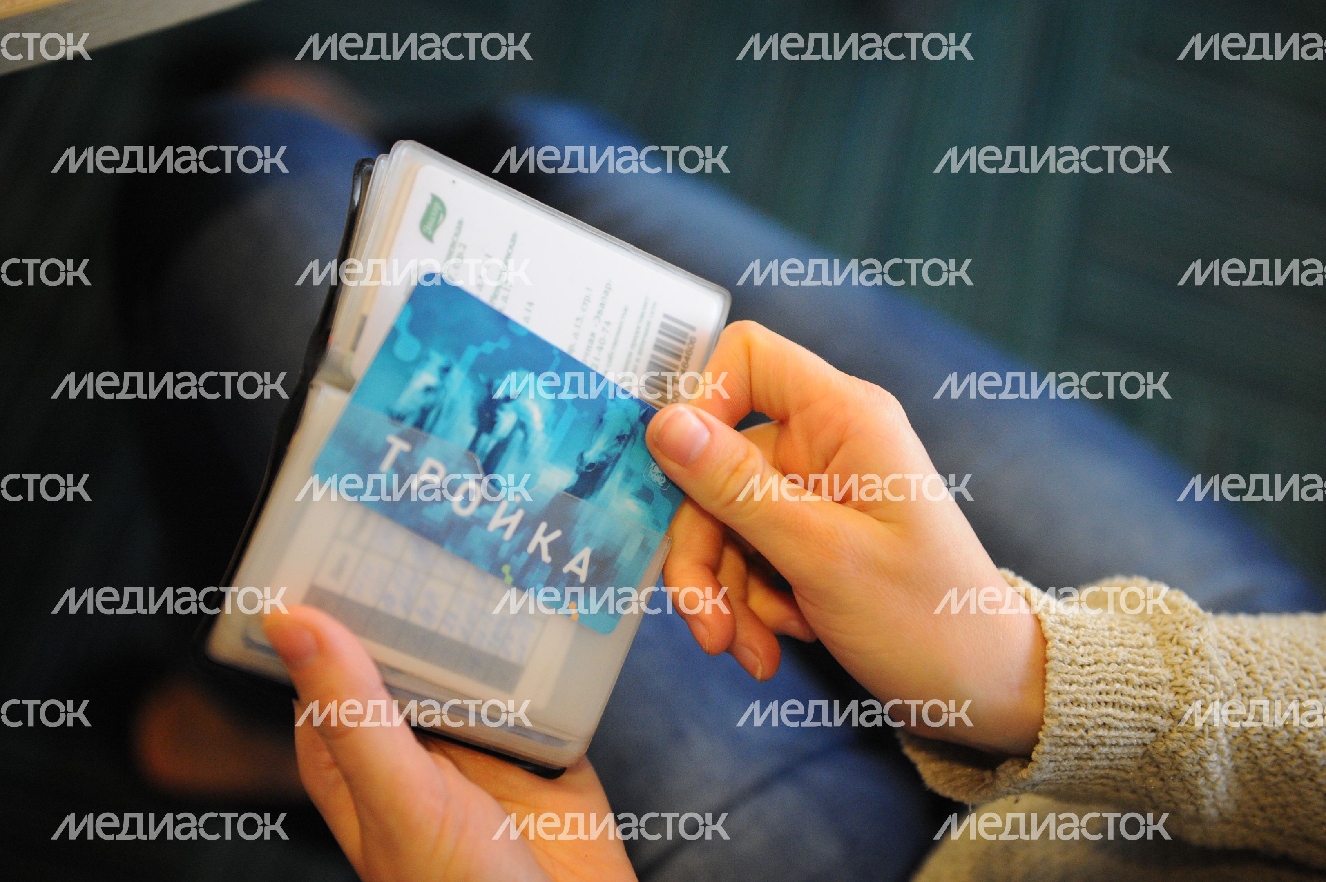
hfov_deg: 41.1
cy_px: 441
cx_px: 663
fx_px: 1767
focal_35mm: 48
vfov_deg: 28.0
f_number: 2.8
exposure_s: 1/400
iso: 3200
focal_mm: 48
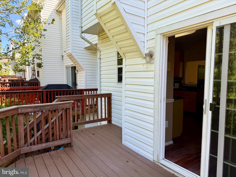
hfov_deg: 71.6
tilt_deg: -4.1
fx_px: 164
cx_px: 118
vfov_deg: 56.8
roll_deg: +0.1
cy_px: 88
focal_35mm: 24
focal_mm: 6.76
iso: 80
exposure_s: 1/660
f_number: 1.78
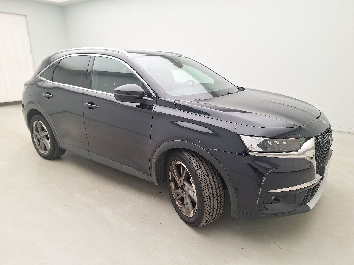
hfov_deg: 73.9
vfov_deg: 58.9
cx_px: 177
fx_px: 235
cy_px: 132
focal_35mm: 23
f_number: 1.8
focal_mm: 5.54
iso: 64
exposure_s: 1/100
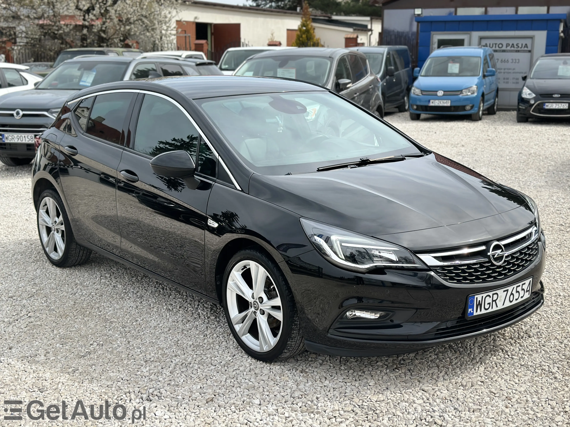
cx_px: 285
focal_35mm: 48
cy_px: 214
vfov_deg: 30.3
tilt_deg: -10.4
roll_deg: -0.4
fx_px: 790
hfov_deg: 39.7
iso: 80
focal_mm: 6.86
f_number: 1.78
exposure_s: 1/3257
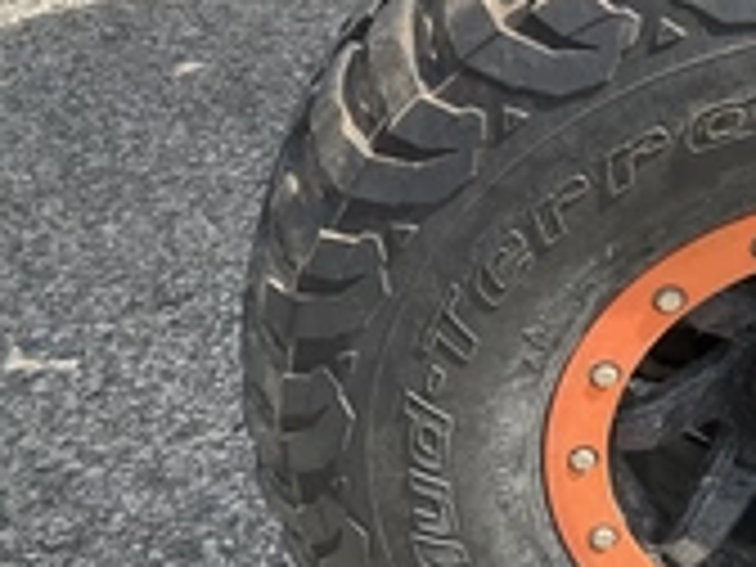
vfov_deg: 21.3
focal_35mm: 69
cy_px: 333
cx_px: 662
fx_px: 1507
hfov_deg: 27.3
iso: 25
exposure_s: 1/728
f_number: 1.8
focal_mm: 3
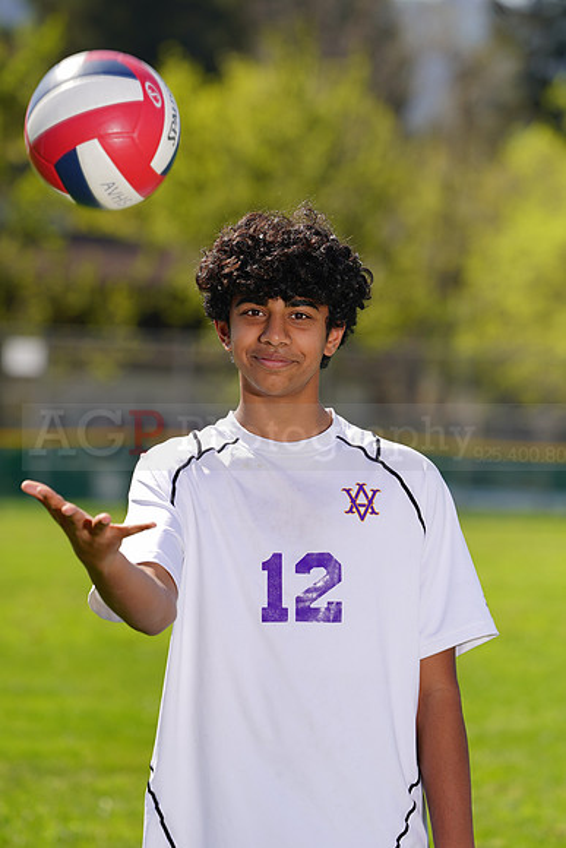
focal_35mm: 268
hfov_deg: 5.1
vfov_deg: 7.7
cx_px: 283
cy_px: 424
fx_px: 6316
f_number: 7.1
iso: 64
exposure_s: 1/200
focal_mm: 268
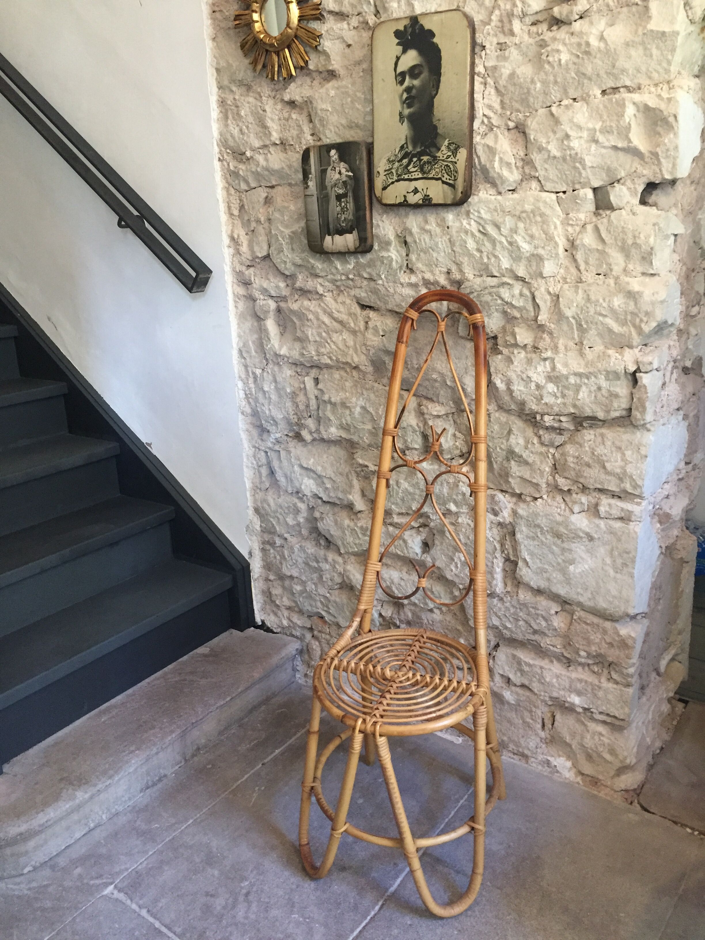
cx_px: 352
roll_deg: +3.0
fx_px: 787
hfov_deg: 48.2
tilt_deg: -17.7
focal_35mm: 29
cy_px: 470
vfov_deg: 61.7
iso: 250
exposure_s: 1/33
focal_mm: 4.15
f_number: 2.2
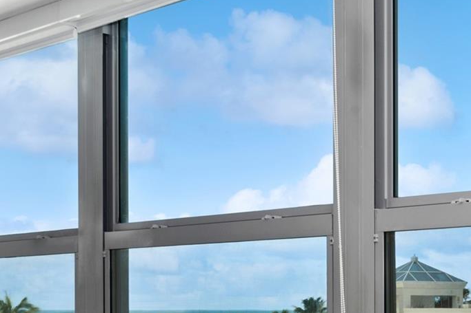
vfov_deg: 16.3
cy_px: 325
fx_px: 1073
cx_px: 352
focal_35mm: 82
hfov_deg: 24.5
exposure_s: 1/30
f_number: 8
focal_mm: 35
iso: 200
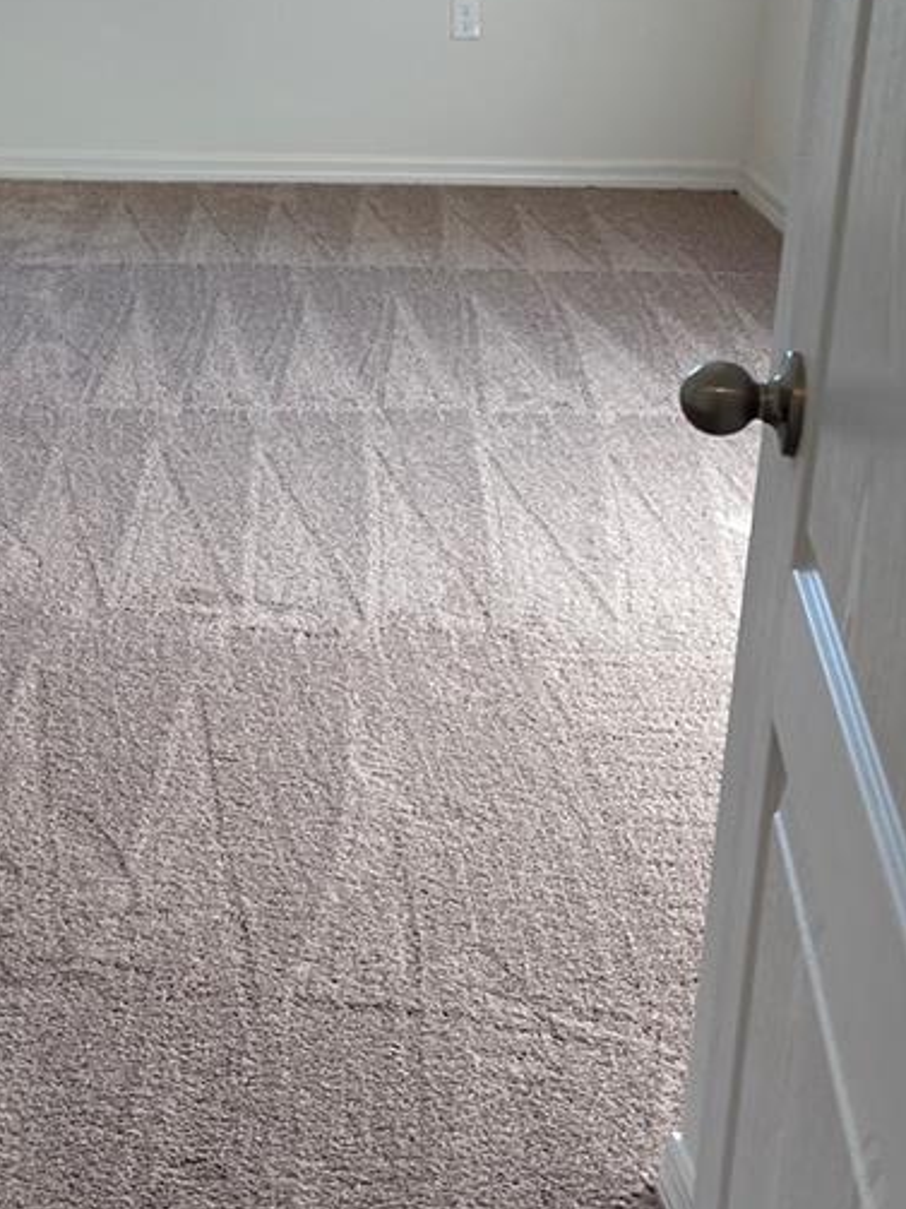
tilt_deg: -12.7
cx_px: 29
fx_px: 2165
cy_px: 252
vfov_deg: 30.5
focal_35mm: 62
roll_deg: +0.5
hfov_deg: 22.8
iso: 32
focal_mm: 5.1
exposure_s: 1/123
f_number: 1.6
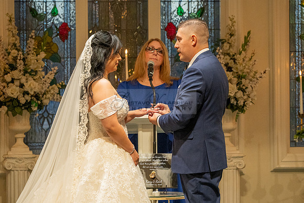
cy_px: 111
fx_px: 1310
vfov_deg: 8.9
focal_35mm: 155
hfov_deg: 13.2
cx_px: 155
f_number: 4
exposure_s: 1/200
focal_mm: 120
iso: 2500
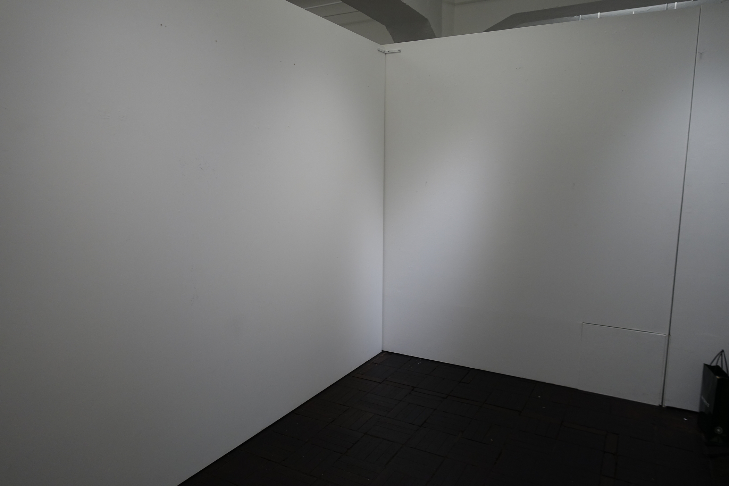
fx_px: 486
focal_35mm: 24
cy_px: 243
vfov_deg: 53.1
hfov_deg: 73.7
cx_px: 364
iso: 125
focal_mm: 8.8
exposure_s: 1/80
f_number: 3.2
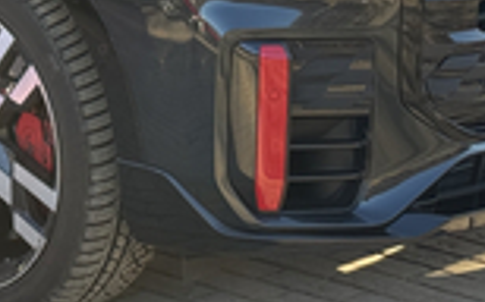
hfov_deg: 11.2
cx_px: 3
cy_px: -94
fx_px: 2444
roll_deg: +2.1
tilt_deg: -8.4
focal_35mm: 185
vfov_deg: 7.0
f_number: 1.78
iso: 64
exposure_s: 1/439
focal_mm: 6.76
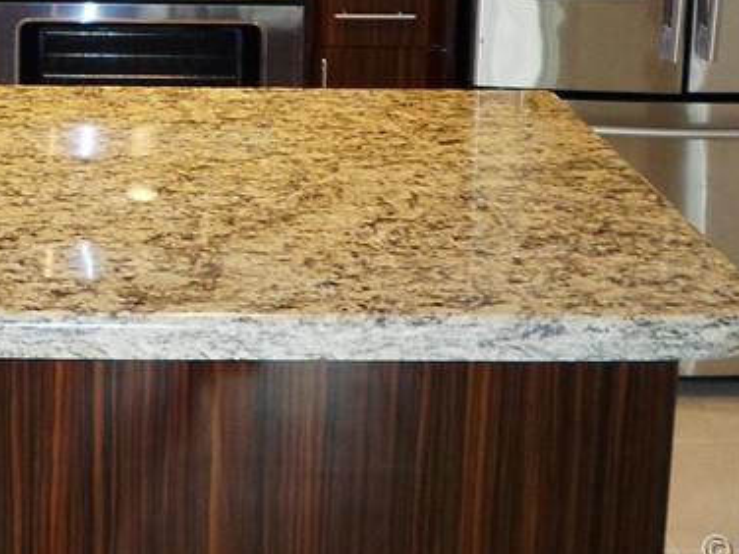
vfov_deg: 19.8
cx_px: 116
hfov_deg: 27.8
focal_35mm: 68
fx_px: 1452
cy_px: -177
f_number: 2.5
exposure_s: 1/30
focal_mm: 4.5
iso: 120
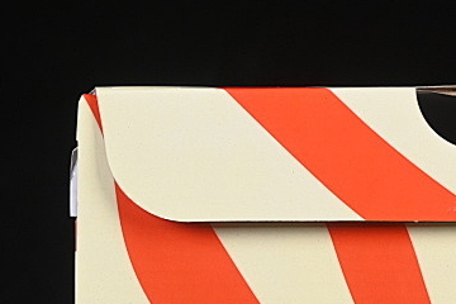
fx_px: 2850
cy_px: 219
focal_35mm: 225
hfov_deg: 9.1
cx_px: 484
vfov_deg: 6.1
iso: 160
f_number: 8
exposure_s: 1/80
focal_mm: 50
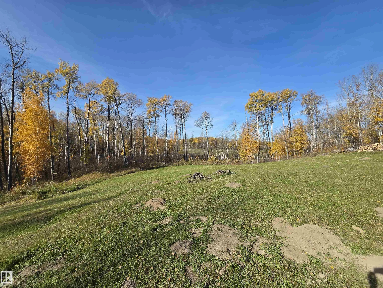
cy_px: 144
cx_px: 192
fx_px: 144
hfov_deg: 106.2
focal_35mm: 13
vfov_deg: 89.9
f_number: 2.2
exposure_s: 1/2859
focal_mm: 2.2
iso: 100
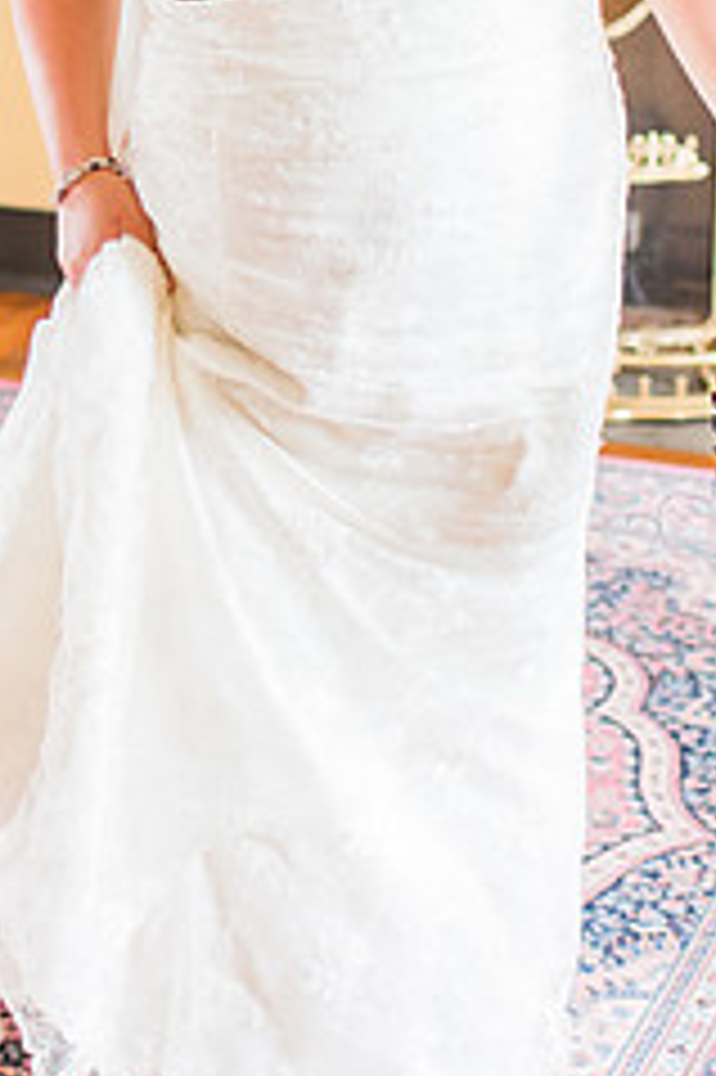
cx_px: 207
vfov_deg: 20.4
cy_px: 207
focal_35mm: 99
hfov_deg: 13.8
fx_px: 2958
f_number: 1.8
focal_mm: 35
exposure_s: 1/100
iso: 800
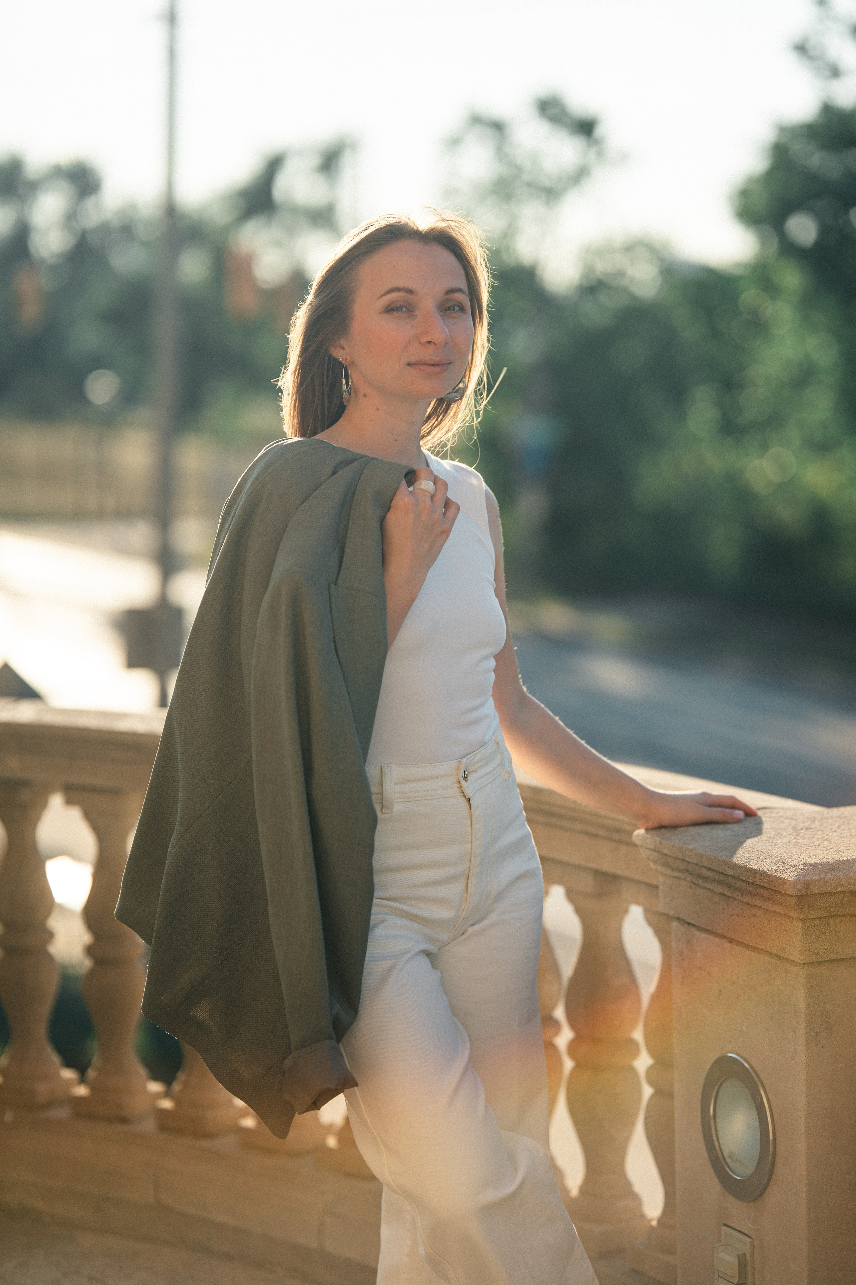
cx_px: 428
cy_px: 642
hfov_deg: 16.1
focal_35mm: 85
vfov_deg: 23.9
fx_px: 3031
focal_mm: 85
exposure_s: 1/640
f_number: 2
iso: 100
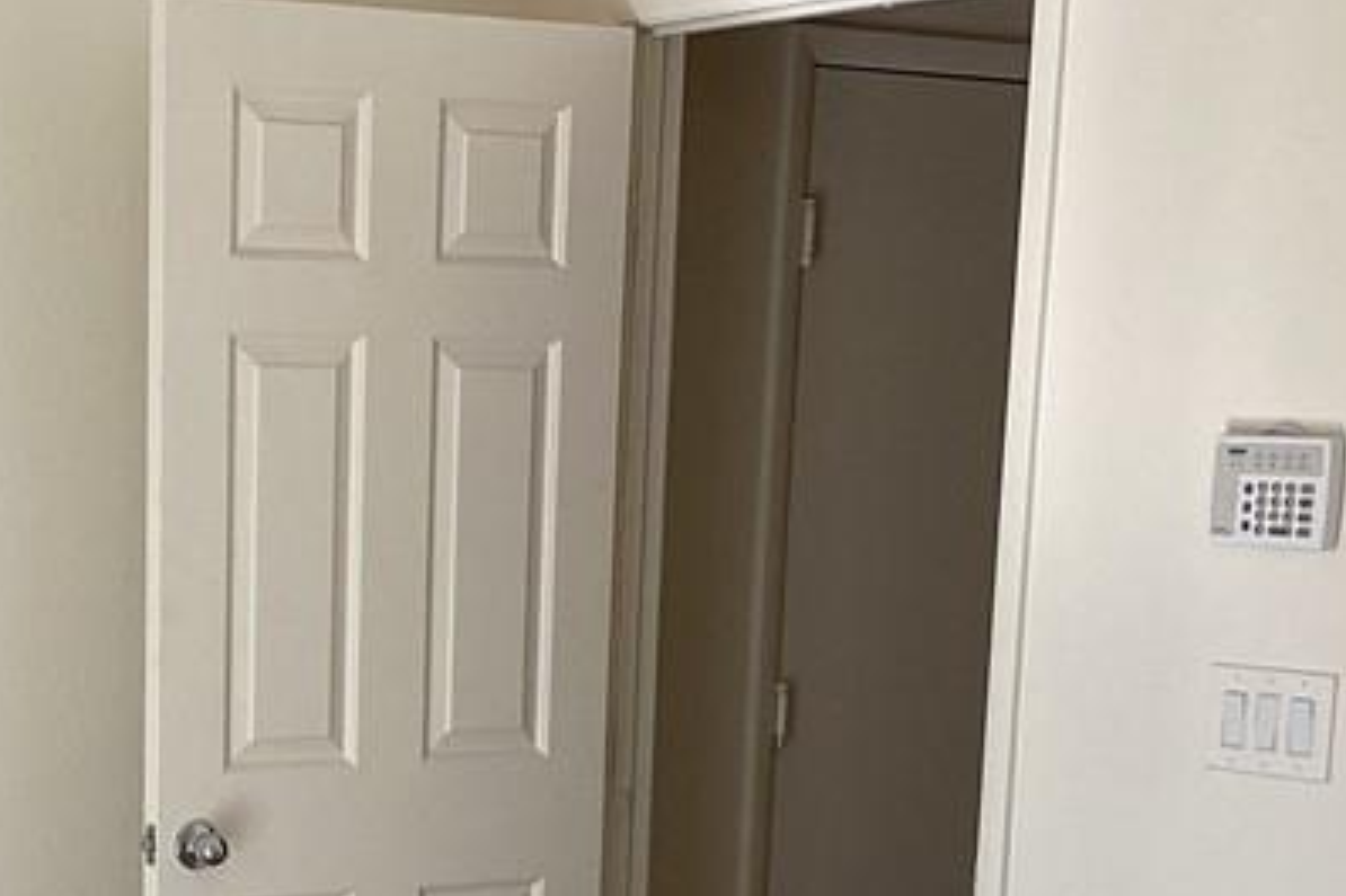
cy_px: 964
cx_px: 139
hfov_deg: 23.8
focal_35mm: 83
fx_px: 3102
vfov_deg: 16.0
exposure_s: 1/100
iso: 25
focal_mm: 3.3
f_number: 2.4
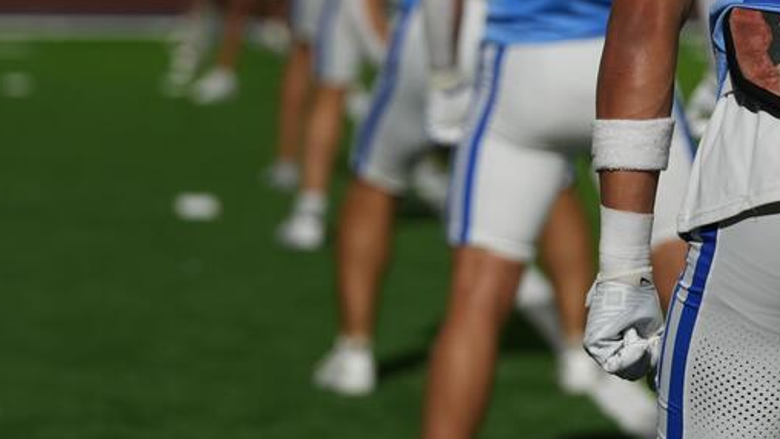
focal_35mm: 281
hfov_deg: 7.7
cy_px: 24
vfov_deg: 4.3
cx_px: 568
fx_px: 5813
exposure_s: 1/160
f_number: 4
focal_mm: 133
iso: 800
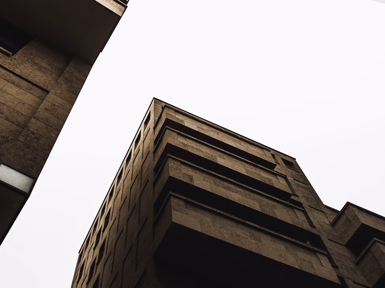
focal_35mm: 37
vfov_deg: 38.7
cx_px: 168
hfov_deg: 50.0
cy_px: 145
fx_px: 412
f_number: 2
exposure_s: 1/640
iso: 320
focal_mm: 16
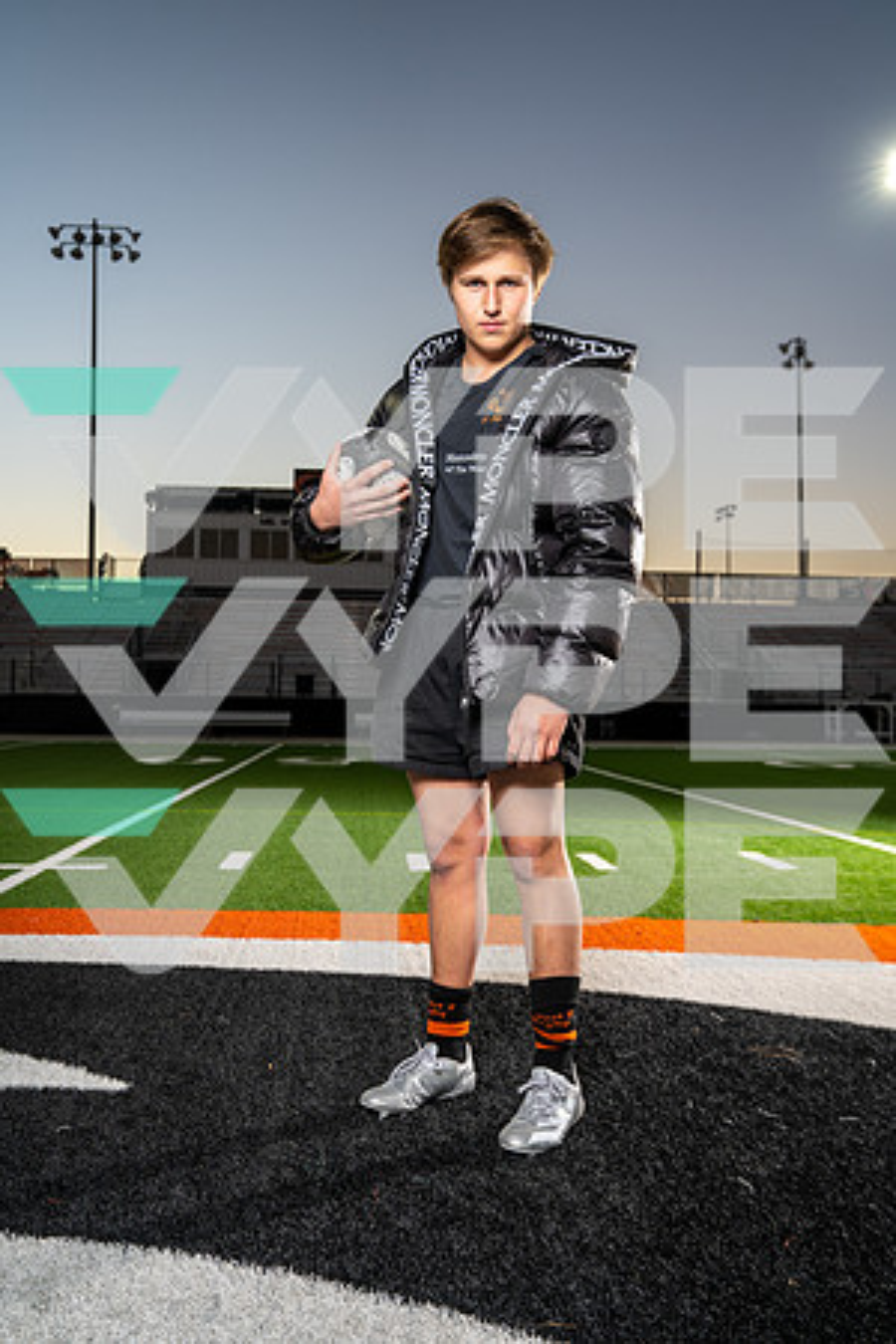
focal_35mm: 30
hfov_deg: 43.6
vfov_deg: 61.9
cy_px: 672
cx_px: 448
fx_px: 1120
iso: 160
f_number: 4.5
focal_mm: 30
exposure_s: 1/250
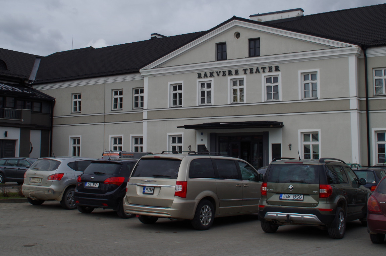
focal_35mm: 51
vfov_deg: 26.3
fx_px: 546
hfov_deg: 39.0
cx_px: 196
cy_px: 92
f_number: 14
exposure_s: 1/160
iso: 100
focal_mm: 24
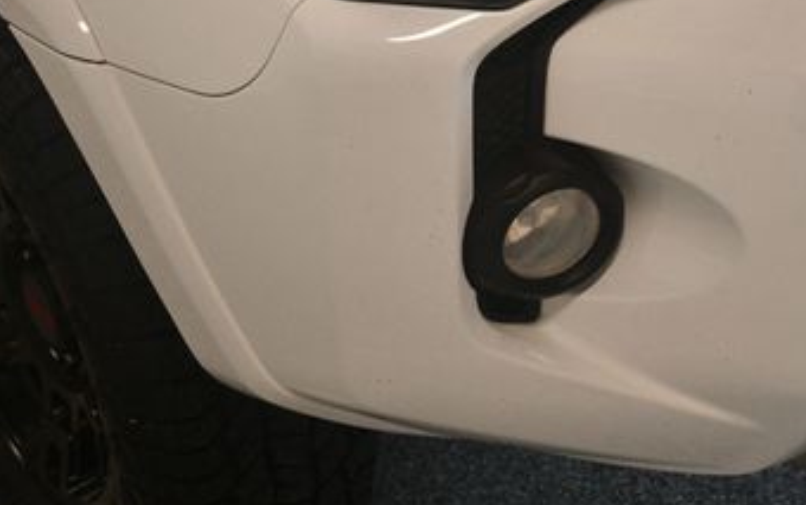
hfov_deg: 29.5
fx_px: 1517
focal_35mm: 69
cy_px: 50
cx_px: 562
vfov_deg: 18.6
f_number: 3.8
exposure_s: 1/160
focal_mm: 24
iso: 800
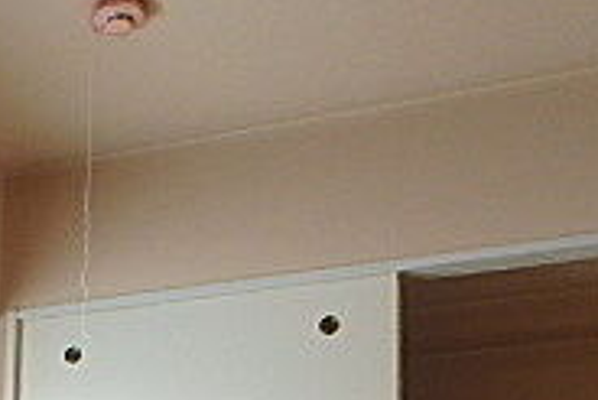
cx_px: -39
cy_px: 670
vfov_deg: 15.9
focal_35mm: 76
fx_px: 1263
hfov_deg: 25.0
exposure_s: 1/30
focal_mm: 3.7
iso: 250
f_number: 3.5
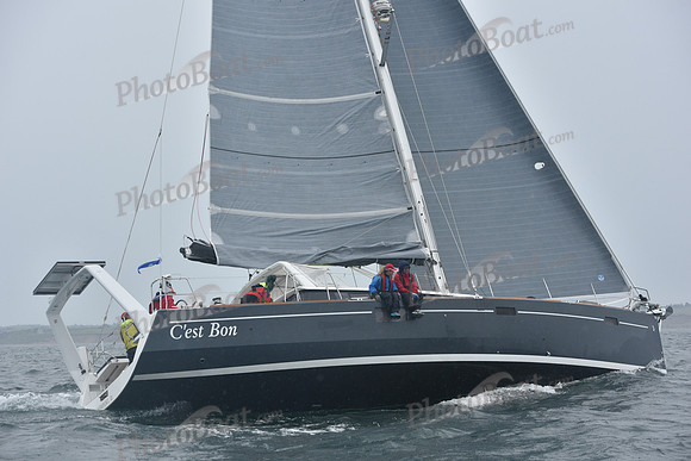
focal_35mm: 70
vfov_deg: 19.5
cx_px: 346
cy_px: 230
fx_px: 1344
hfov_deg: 28.8
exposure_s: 1/1000
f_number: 5.6
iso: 320
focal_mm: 70
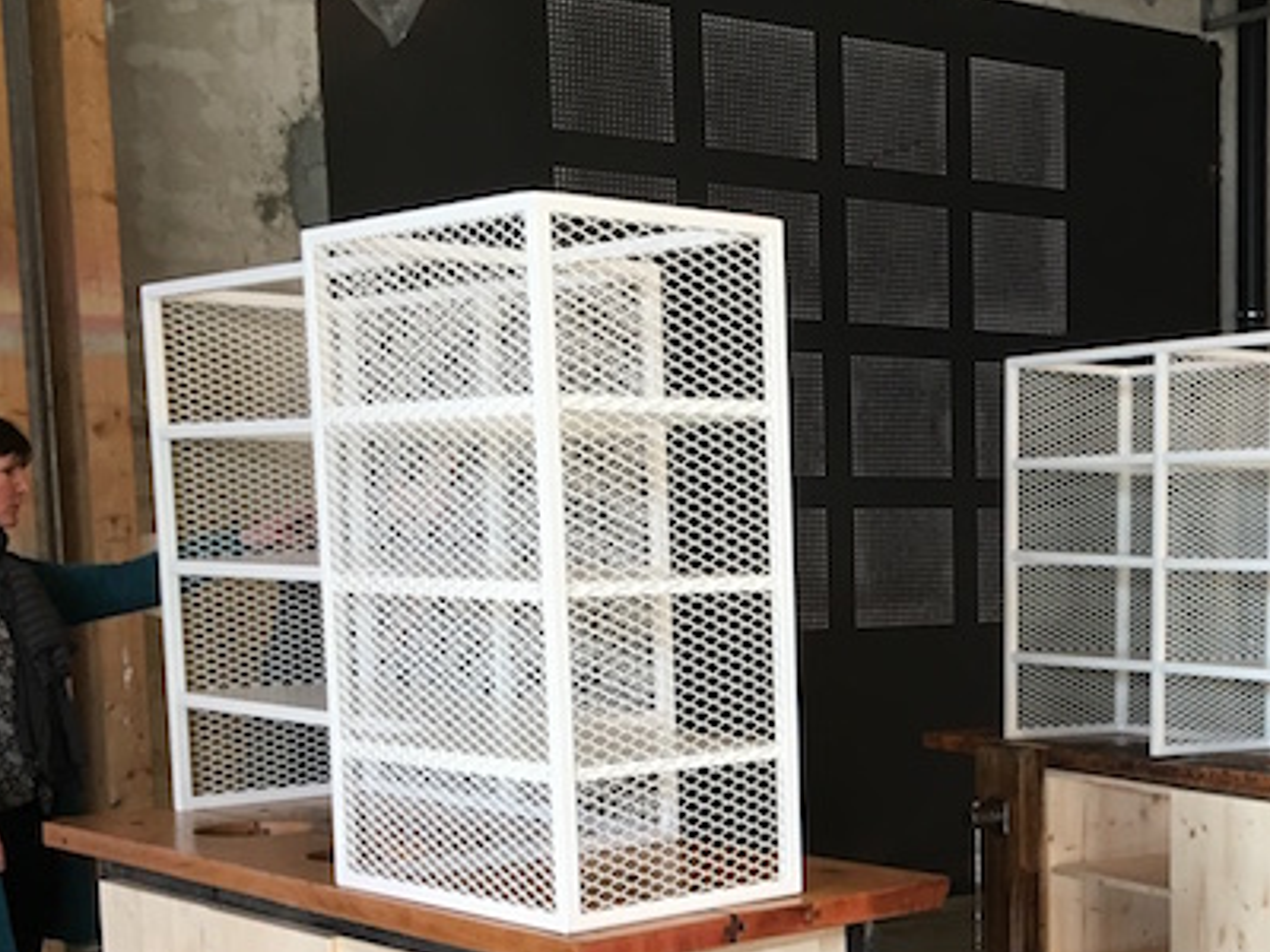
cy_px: 784
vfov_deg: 24.8
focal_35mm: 58
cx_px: 1137
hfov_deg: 31.7
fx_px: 2128
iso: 50
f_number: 2.2
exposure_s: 1/33
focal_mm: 4.15
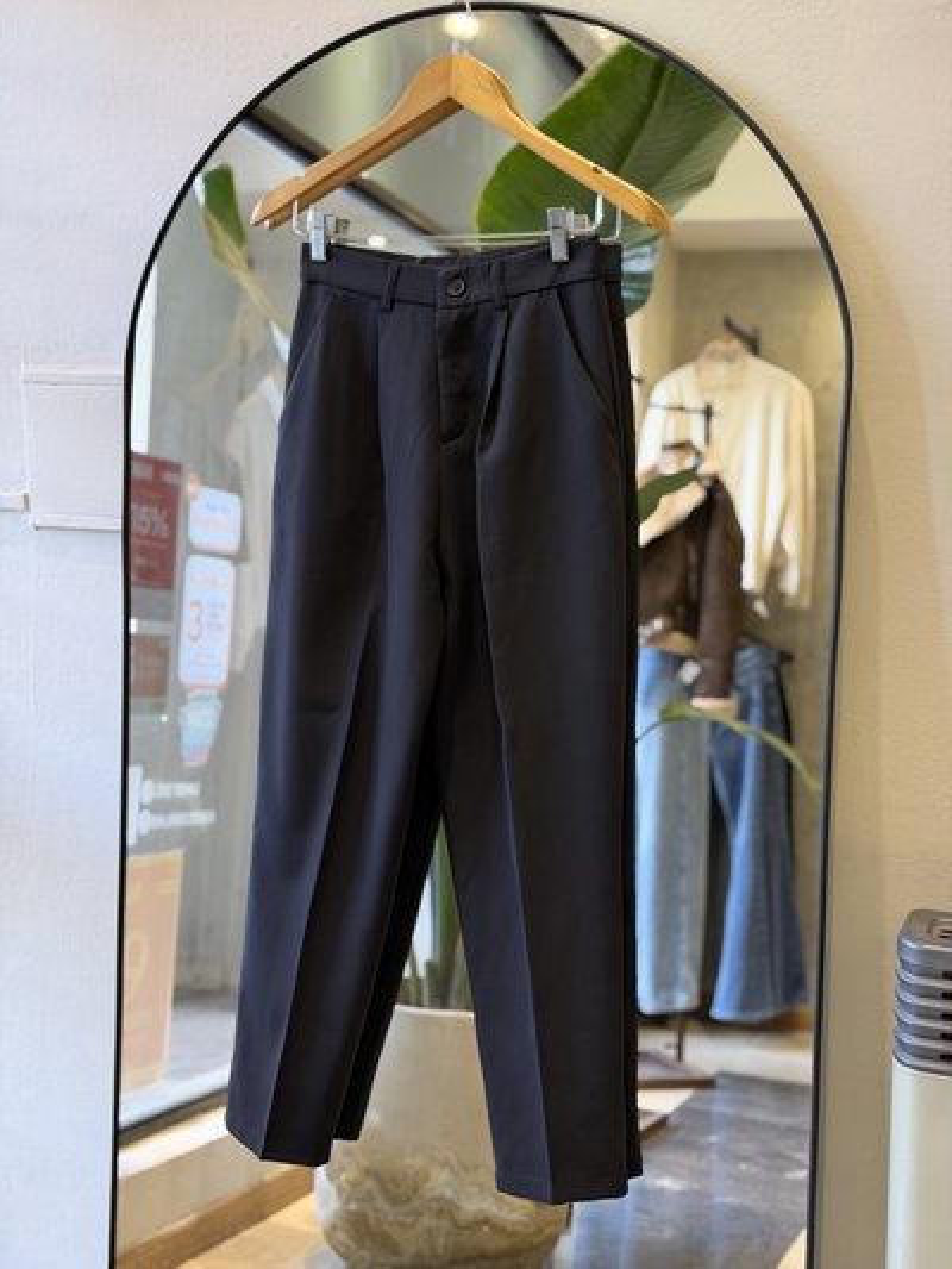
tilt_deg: -11.8
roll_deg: +0.1
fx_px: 1759
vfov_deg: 39.6
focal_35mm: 48
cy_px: 634
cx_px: 476
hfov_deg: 30.3
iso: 160
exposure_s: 1/50
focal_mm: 6.76
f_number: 1.78
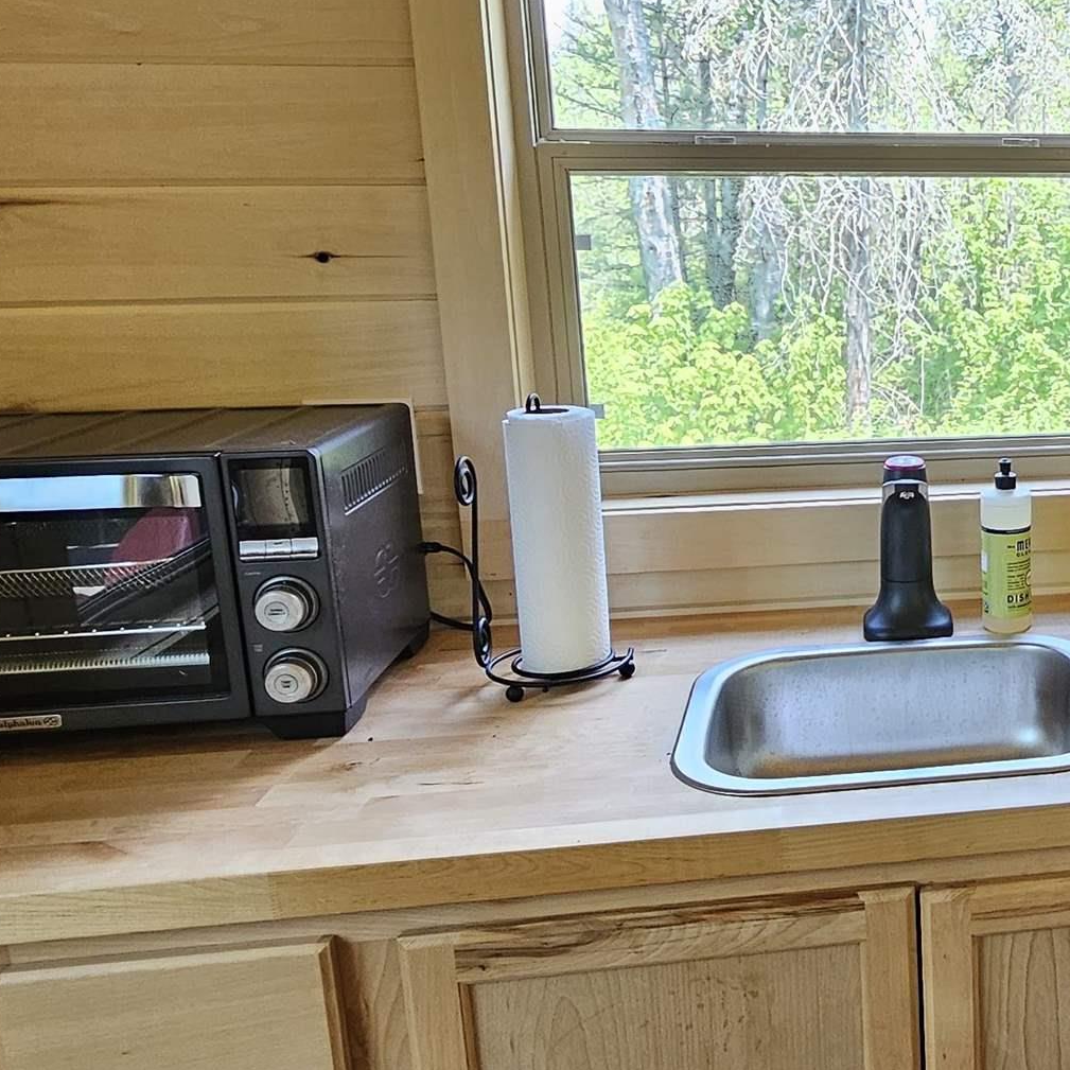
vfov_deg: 47.1
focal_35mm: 35
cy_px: 471
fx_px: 1224
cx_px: 1104
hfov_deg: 40.5
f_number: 2.2
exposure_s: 1/60
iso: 125
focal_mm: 2.2
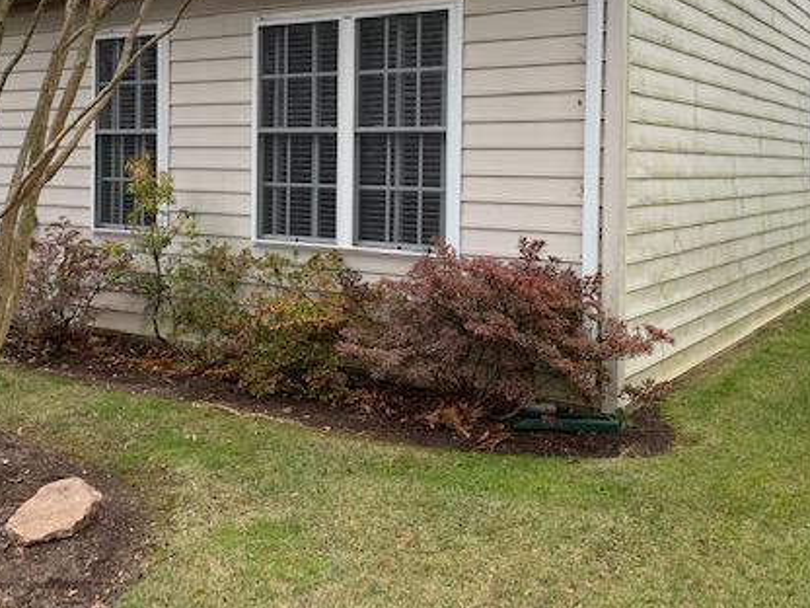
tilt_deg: -1.5
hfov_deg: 46.8
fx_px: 936
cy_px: 173
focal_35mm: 40
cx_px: 393
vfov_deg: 35.4
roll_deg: -0.9
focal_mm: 4.25
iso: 25
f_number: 1.8
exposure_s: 1/321
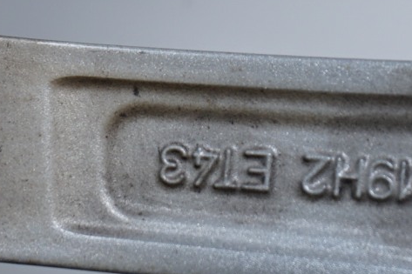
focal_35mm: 211
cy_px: -37
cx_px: 336
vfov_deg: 6.5
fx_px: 2414
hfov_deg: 9.7
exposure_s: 1/100
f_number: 7.1
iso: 250
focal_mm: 52
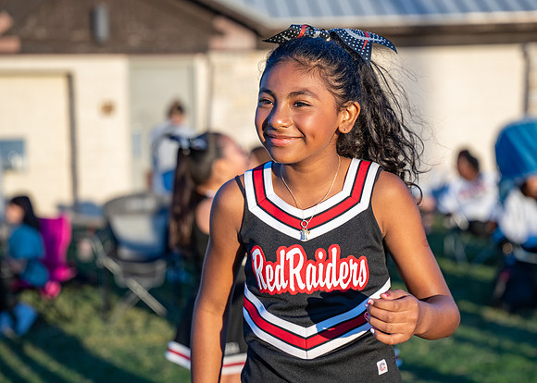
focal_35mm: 87
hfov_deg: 22.8
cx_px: 289
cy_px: 193
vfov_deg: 16.4
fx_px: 1333
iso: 320
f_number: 2.8
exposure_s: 1/2500
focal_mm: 70
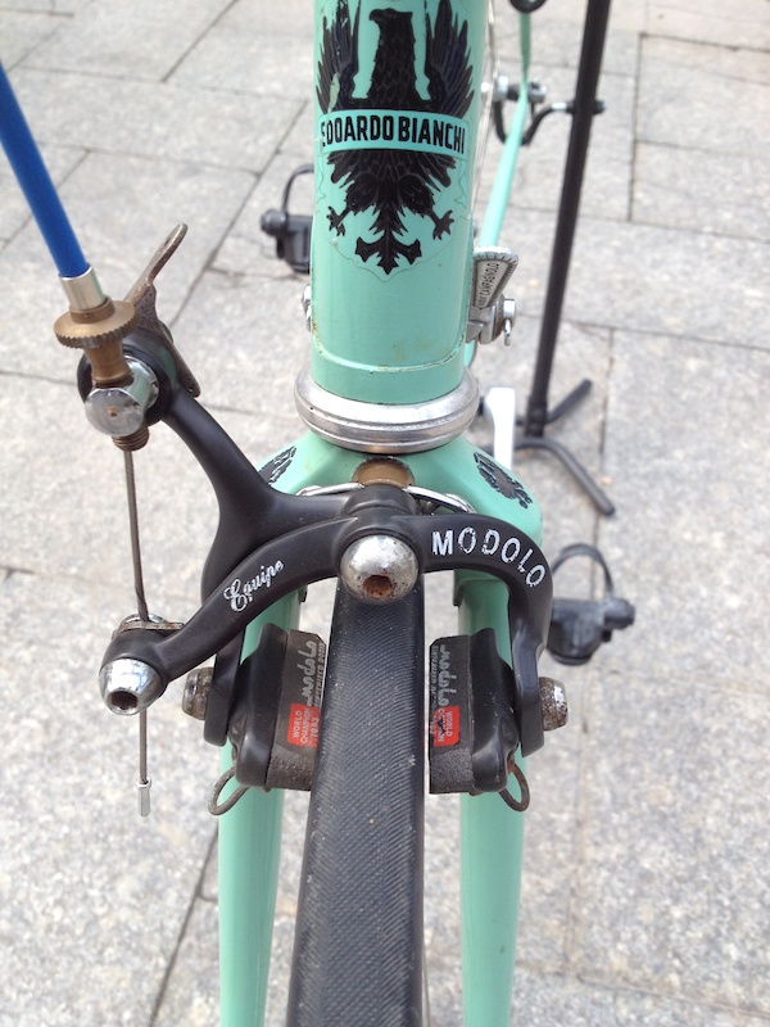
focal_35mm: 35
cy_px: 514
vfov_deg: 52.6
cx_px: 385
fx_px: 1038
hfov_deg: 40.7
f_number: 2.4
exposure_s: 1/456
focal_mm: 4.28
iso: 50
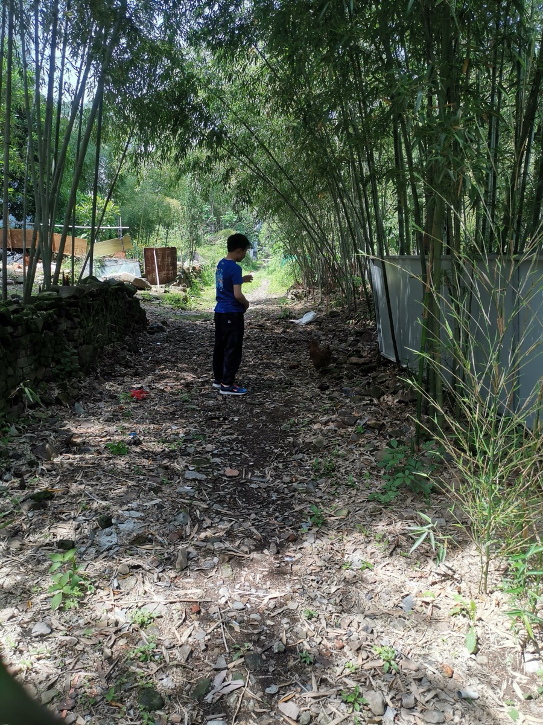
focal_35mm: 27
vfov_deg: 65.3
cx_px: 272
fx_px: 565
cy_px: 362
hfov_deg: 51.4
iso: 50
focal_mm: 4.75
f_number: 1.8
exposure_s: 1/518
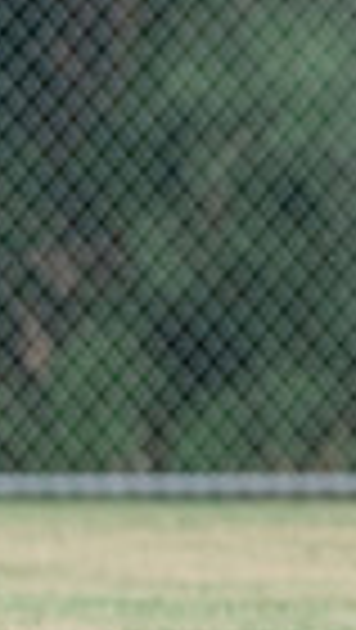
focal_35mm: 2339
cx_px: 1597
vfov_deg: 0.9
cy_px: 84
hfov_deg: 0.5
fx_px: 39158
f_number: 3
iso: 250
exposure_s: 1/640
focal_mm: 200
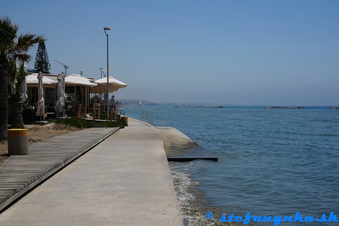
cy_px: 113
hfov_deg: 44.5
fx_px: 415
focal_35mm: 44
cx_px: 170
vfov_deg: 30.6
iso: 100
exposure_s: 1/320
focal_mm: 44
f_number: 9
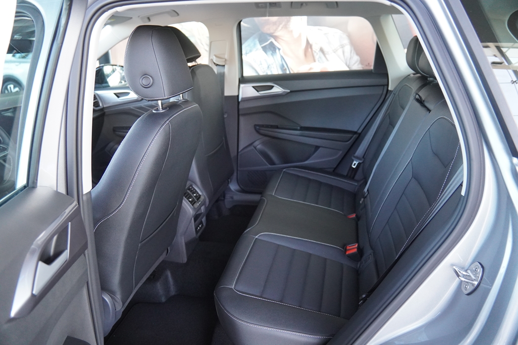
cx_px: 259
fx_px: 367
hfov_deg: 70.4
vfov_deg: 50.4
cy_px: 172
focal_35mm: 26
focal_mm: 17
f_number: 2.8
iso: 2000
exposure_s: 1/160
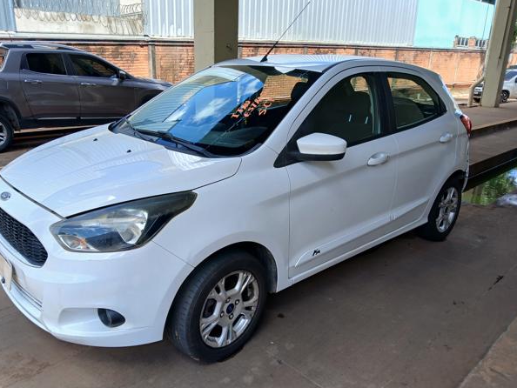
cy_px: 207
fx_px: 418
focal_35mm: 28
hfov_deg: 63.4
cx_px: 245
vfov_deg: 49.7
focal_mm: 3.98
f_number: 1.8
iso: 20
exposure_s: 1/121
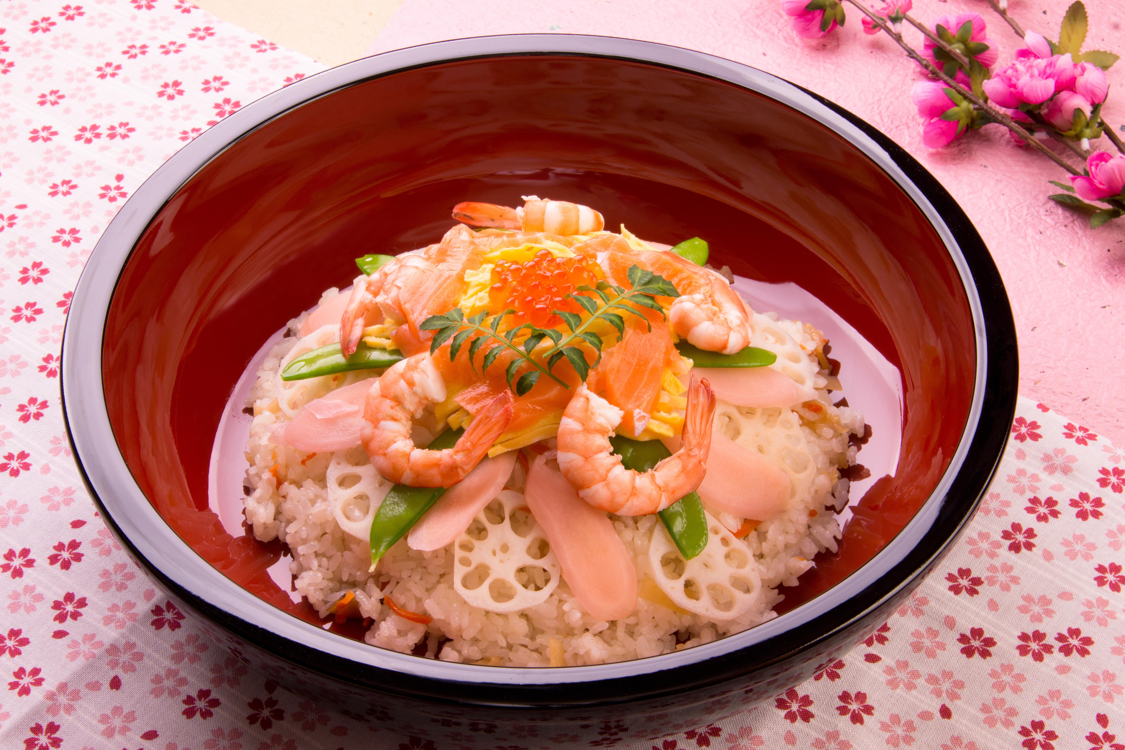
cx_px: 562
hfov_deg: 33.4
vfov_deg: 22.6
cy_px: 375
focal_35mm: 60
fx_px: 1875
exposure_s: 1/125
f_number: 16
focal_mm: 40
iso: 100
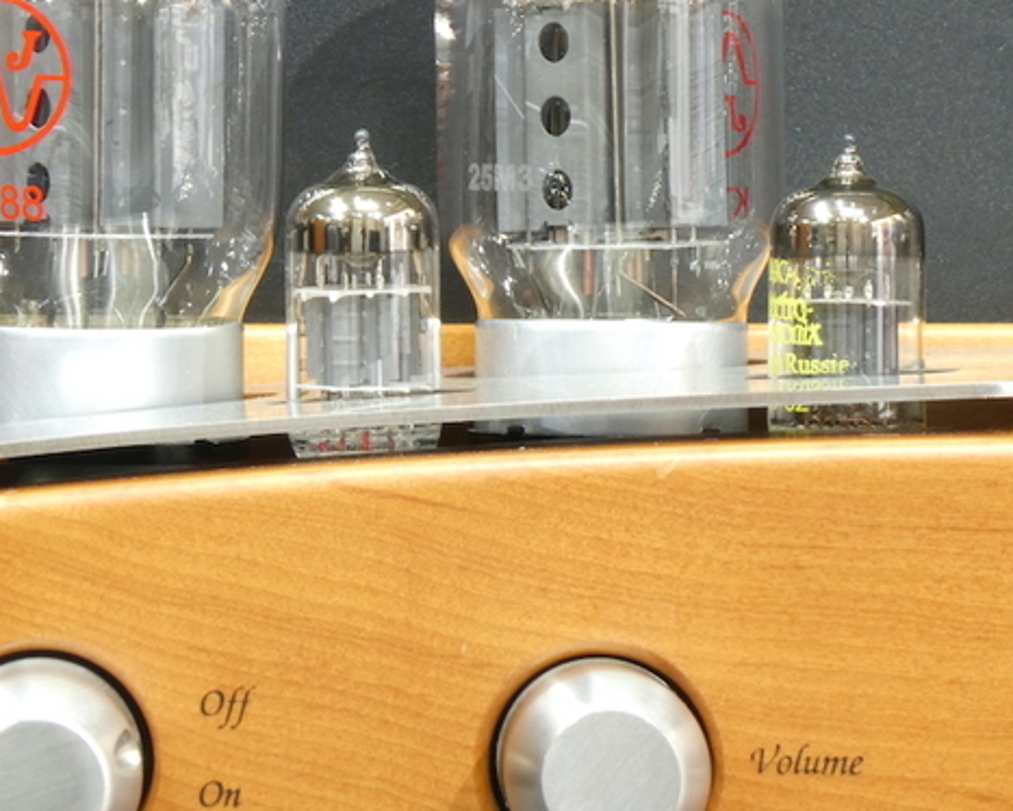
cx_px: 371
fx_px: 8608
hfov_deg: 6.7
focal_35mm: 287
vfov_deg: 5.4
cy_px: 351
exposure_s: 1/1.6
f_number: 6.3
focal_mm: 25.6
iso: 200
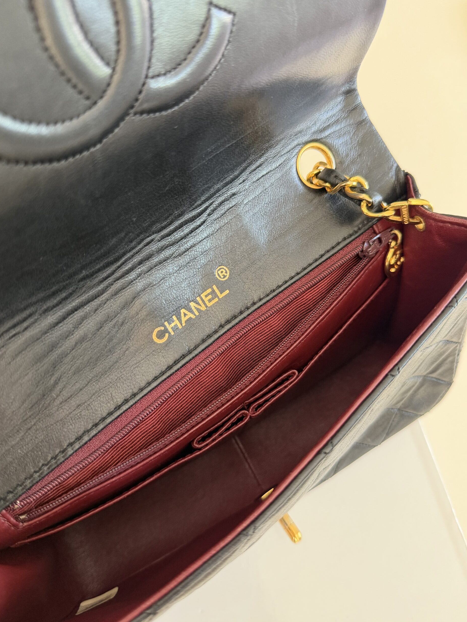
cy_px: 314
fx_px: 450
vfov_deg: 69.4
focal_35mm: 25
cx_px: 238
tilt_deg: -67.7
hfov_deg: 54.9
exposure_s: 1/60
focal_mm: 6.76
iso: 320
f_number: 1.78
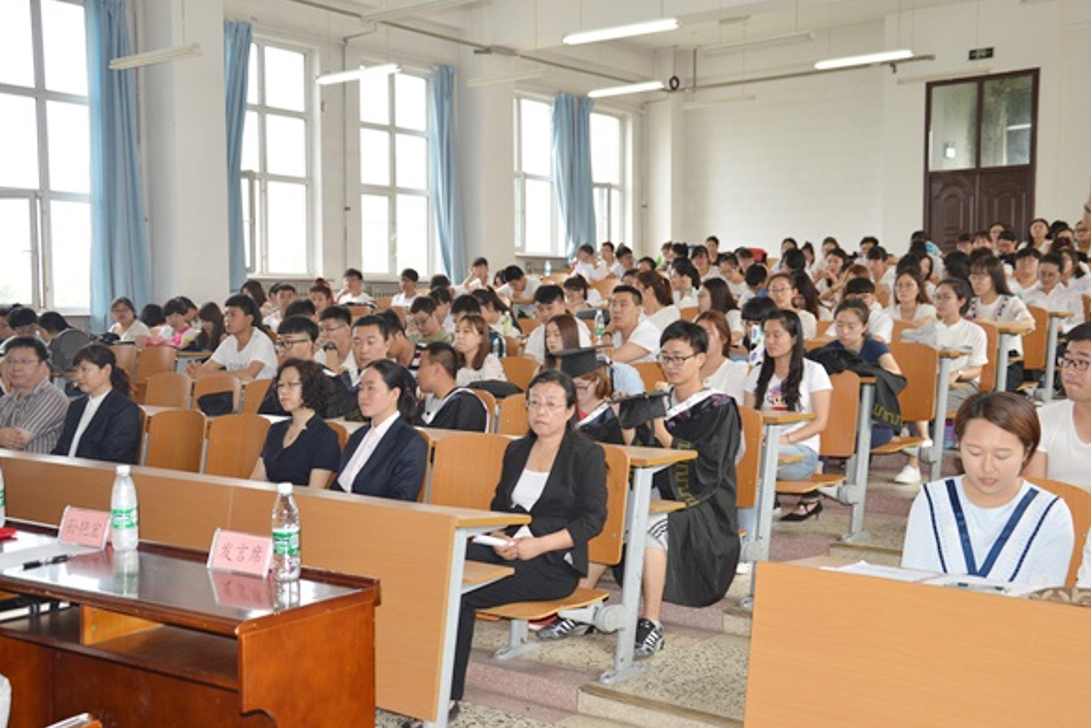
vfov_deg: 33.4
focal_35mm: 40
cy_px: 364
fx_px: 1212
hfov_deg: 48.5
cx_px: 550
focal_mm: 26
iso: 400
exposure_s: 1/125
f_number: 4
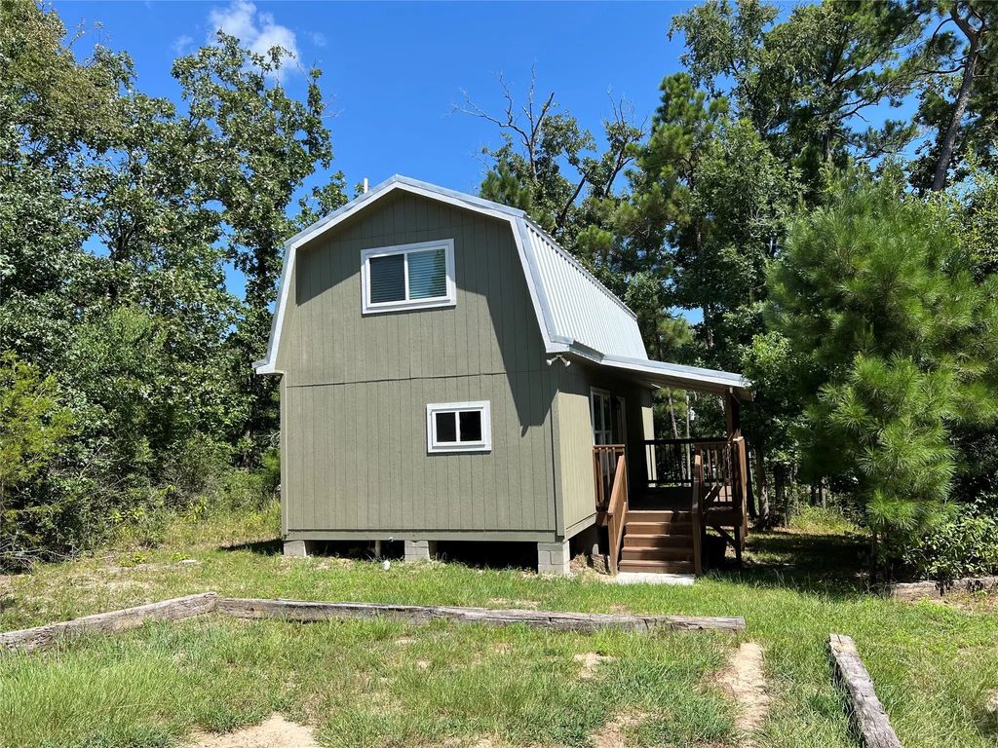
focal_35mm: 26
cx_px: 499
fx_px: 750
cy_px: 374
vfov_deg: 53.1
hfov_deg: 67.3
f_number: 1.5
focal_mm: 5.7
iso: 50
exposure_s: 1/2353
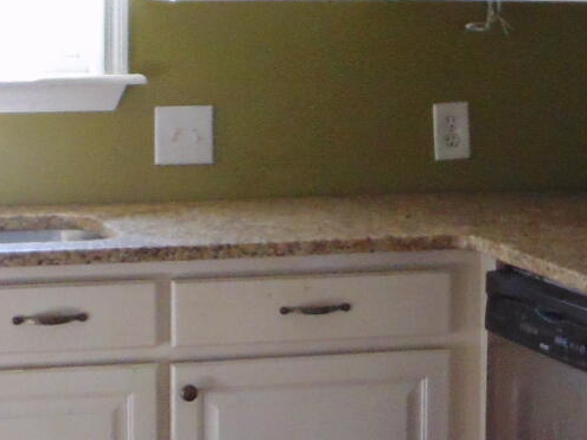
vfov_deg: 11.3
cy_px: 113
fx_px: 2221
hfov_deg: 15.1
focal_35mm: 131
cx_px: 274
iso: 160
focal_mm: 4.5
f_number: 3
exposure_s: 1/30
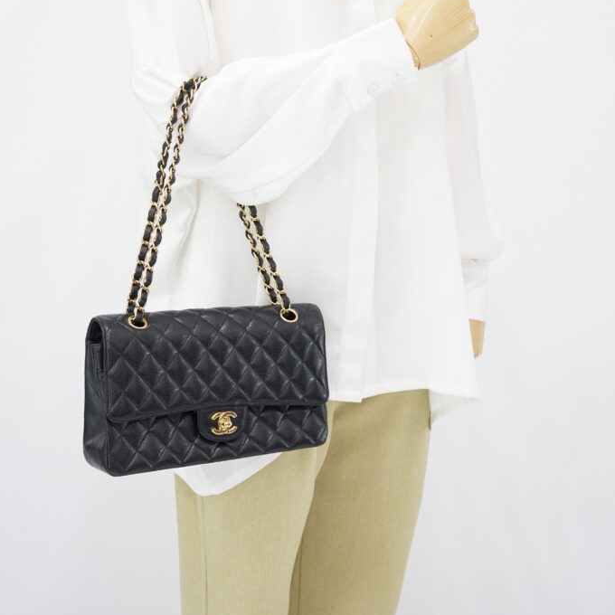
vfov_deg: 26.6
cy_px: 165
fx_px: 1286
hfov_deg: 26.9
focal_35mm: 64
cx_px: 307
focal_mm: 50
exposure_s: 1/6
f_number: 6.3
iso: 640
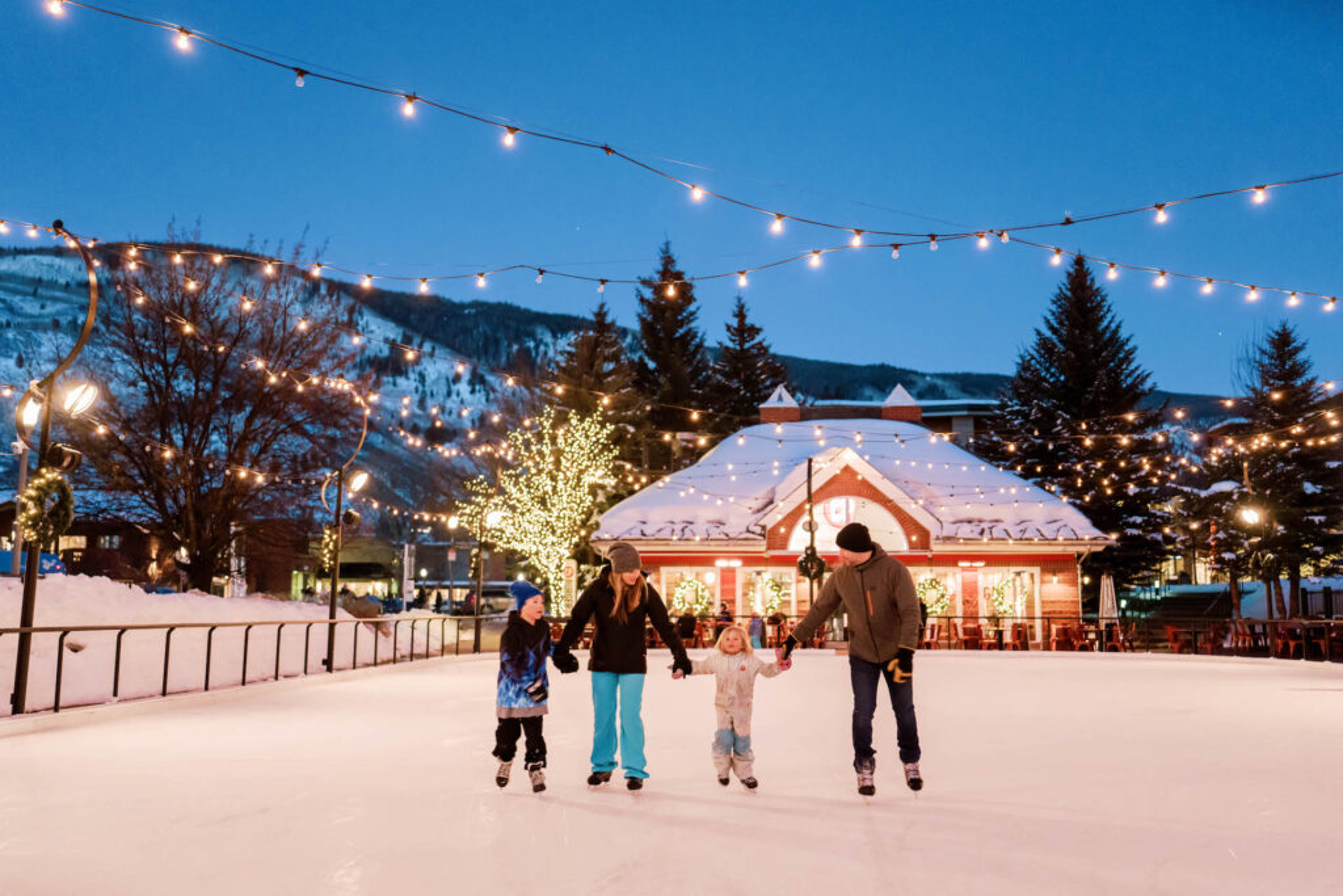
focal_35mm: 36
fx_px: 1347
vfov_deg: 36.8
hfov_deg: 53.0
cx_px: 672
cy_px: 448
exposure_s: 1/50
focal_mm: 35
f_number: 2
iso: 2500
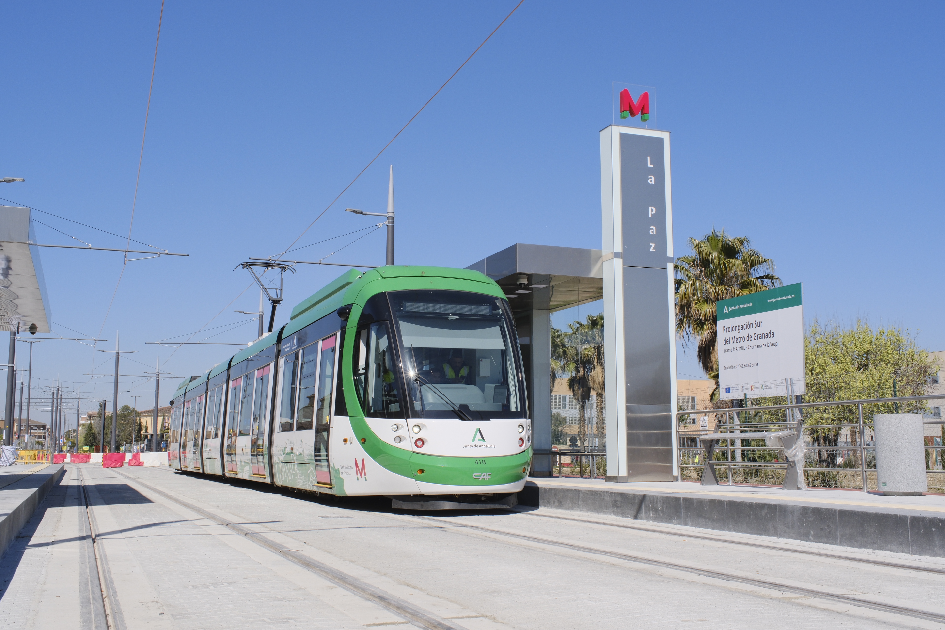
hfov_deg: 51.9
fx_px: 971
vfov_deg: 35.9
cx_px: 472
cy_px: 315
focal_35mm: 37
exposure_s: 1/640
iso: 500
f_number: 11
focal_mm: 24.9
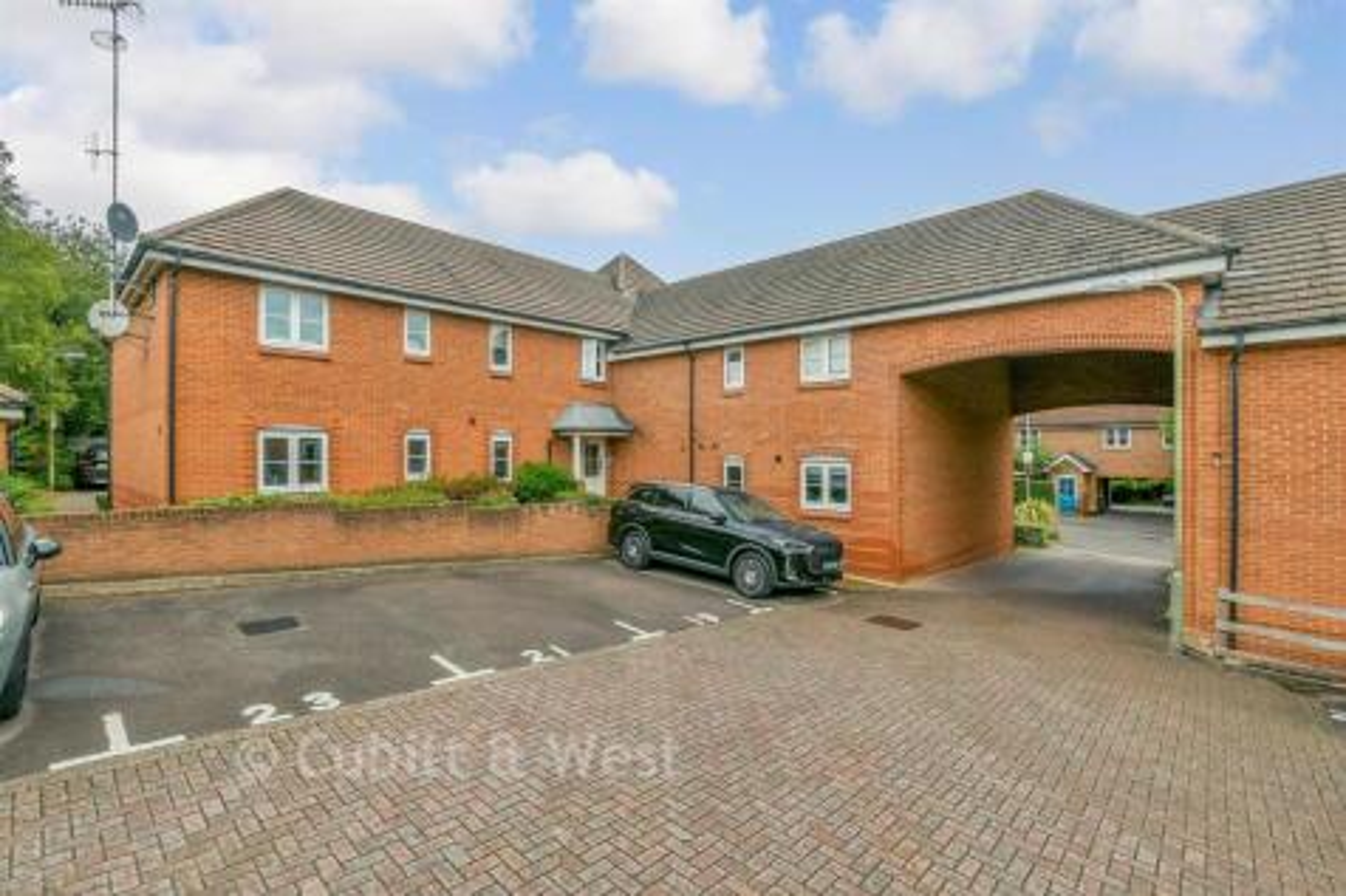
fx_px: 561
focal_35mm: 15
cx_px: 673
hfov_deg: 100.4
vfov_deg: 77.3
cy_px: 448
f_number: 11
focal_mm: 10
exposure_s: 1/125
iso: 250
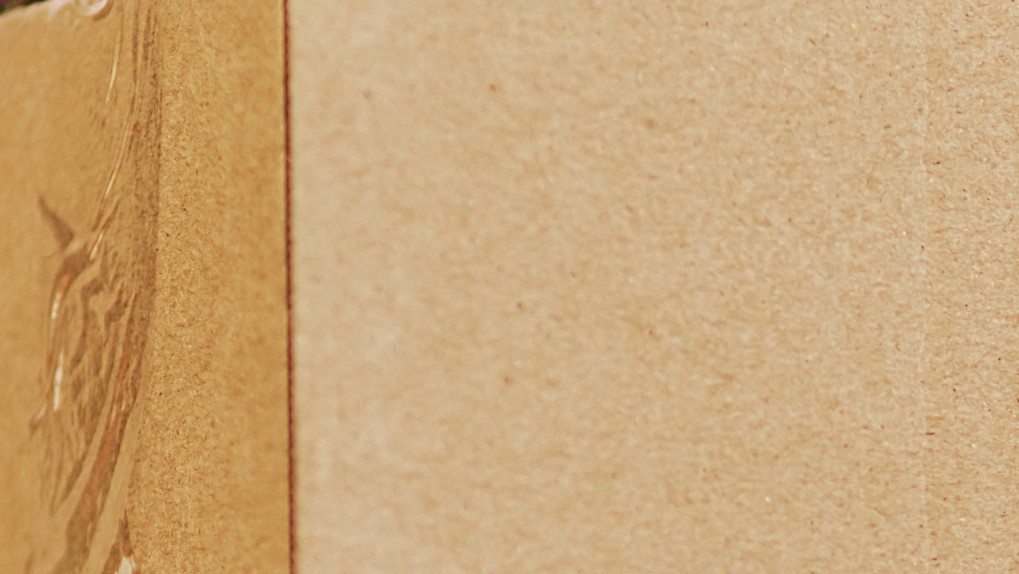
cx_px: 1282
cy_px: 976
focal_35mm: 362
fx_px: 9782
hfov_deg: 5.9
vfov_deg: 3.3
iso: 125
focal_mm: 85
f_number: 1.8
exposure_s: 1/1600
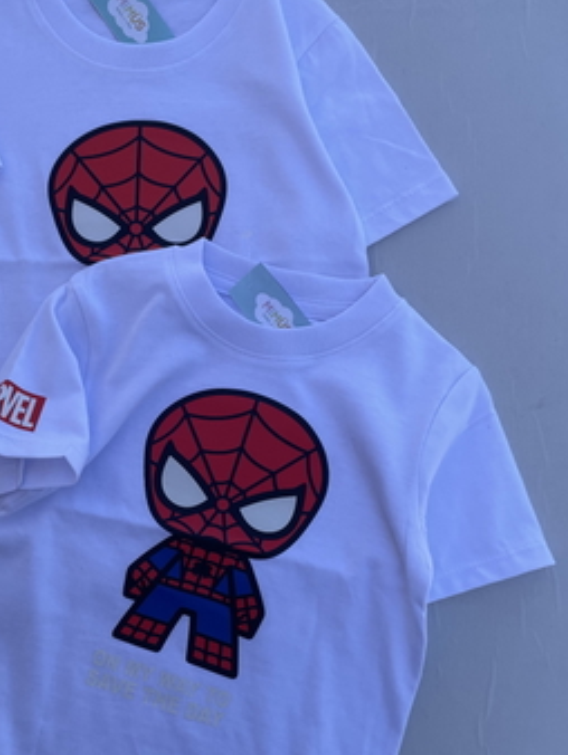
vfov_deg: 45.7
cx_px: 134
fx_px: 896
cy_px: 417
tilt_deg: -81.4
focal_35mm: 41
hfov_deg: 34.4
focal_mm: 4.2
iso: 32
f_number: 1.6
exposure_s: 1/1092
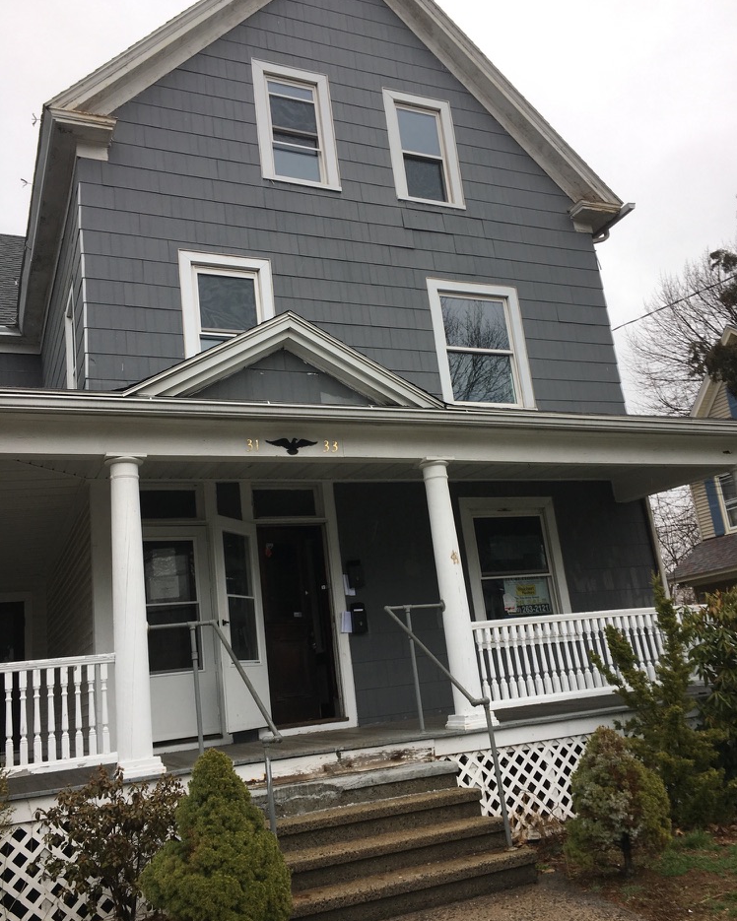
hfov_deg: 47.1
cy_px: 469
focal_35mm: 31
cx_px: 377
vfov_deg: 57.2
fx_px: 845
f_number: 2.2
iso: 25
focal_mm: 4.15
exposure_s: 1/237
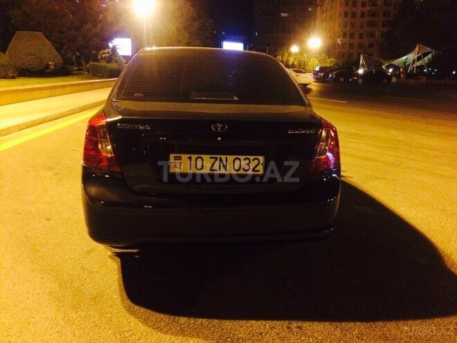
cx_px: 228
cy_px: 172
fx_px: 383
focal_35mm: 29
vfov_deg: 48.2
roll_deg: -0.2
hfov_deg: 61.7
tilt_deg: -13.2
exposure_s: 1/17
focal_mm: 4.15
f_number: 2.2
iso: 500
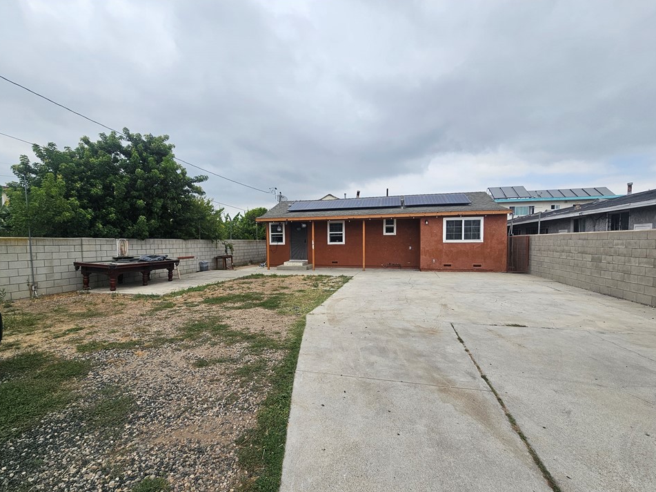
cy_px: 261
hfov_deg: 102.1
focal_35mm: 14
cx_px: 321
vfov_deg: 85.6
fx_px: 265
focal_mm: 2.2
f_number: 2.2
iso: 50
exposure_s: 1/2890
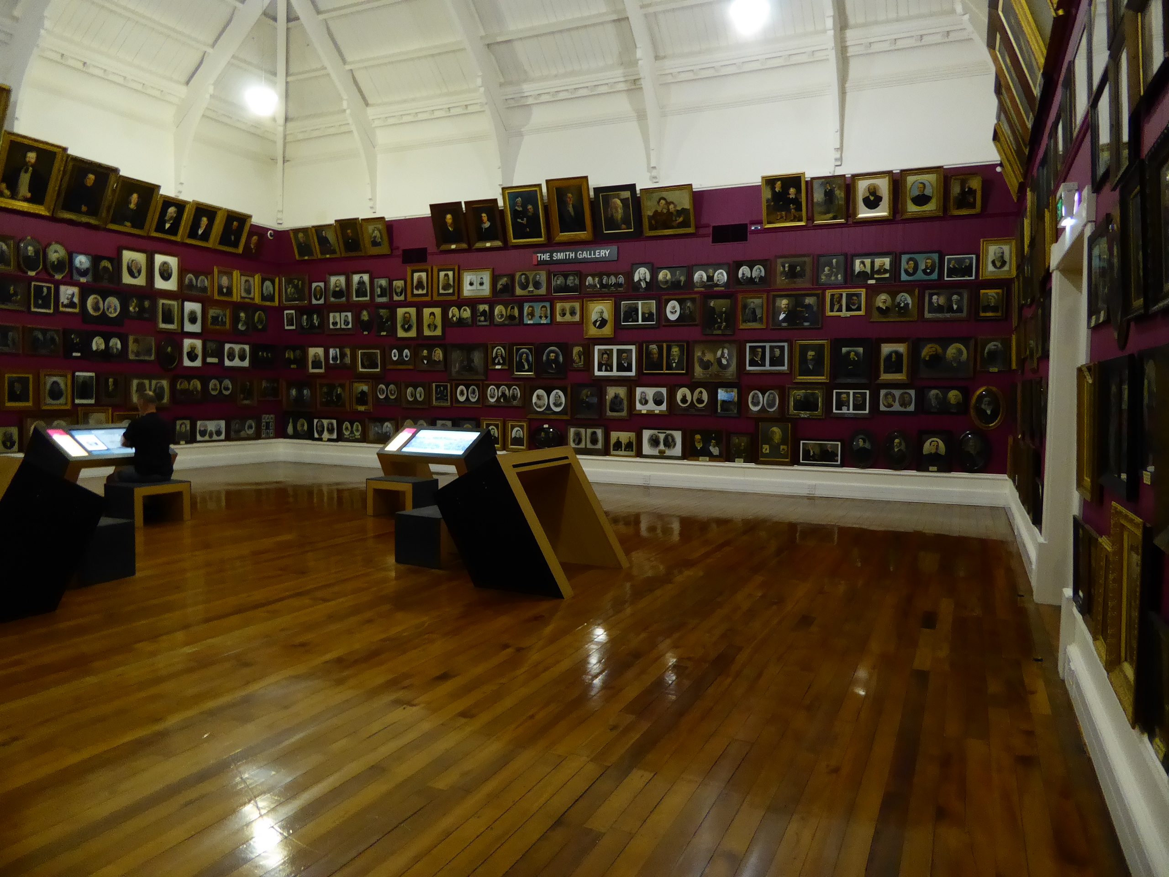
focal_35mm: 25
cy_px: 438
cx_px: 584
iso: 640
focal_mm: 4.3
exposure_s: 1/8
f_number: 3.3
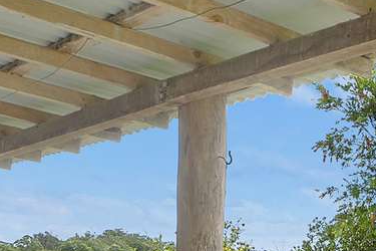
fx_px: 856
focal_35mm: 82
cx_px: 287
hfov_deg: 24.5
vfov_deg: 16.1
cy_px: 281
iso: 320
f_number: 13
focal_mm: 16
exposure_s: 1/5
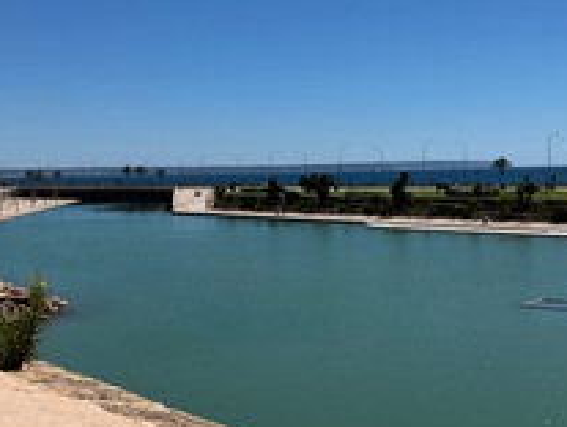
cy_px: 320
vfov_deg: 26.8
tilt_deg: -10.0
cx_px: 323
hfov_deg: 35.4
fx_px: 886
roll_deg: +1.6
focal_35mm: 54
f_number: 1.8
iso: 32
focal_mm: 3.99
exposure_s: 1/4878
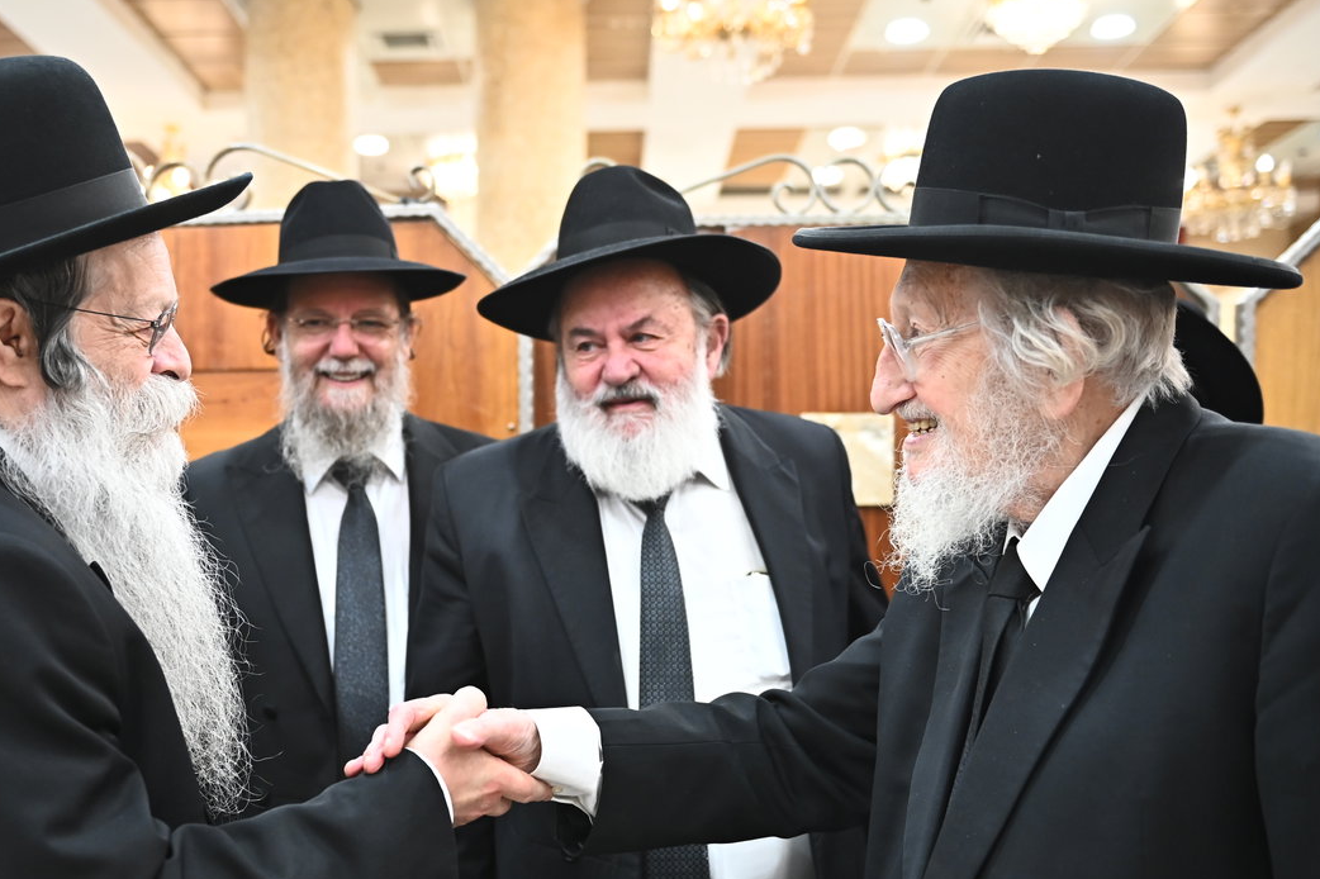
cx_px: 516
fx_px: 1576
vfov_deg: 31.1
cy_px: 534
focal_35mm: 43
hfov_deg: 45.2
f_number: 2.8
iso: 1600
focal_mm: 32
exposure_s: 1/200
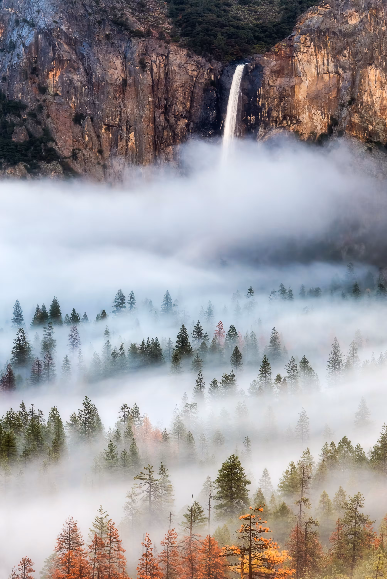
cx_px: 194
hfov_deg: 8.9
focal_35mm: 155
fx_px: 2497
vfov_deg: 13.2
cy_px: 290
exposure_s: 1/30
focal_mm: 155
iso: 1000
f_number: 16
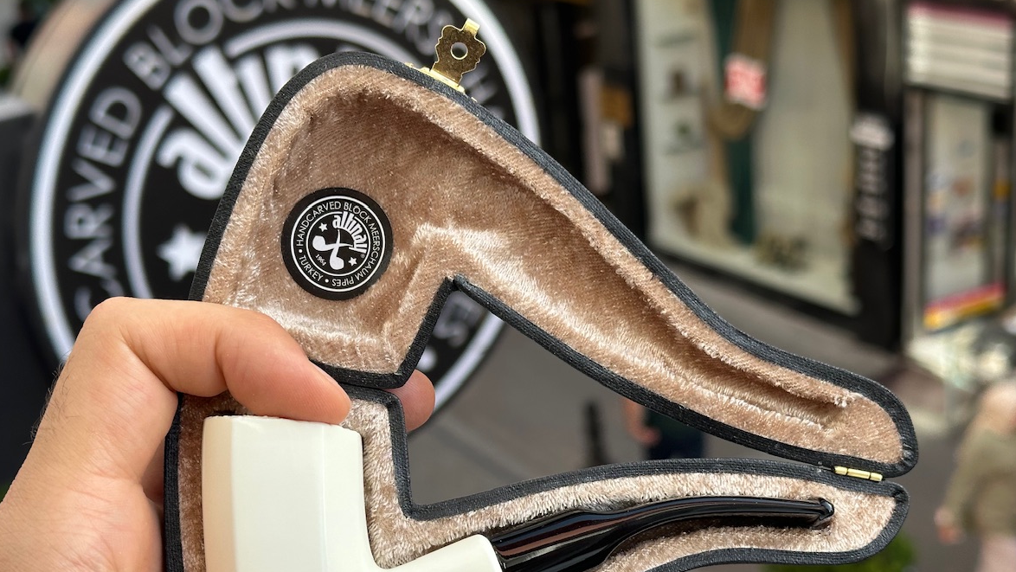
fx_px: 1536
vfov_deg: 21.0
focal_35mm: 57
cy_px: 380
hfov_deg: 36.6
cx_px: 488
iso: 64
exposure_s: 1/584
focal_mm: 6.86
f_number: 1.78
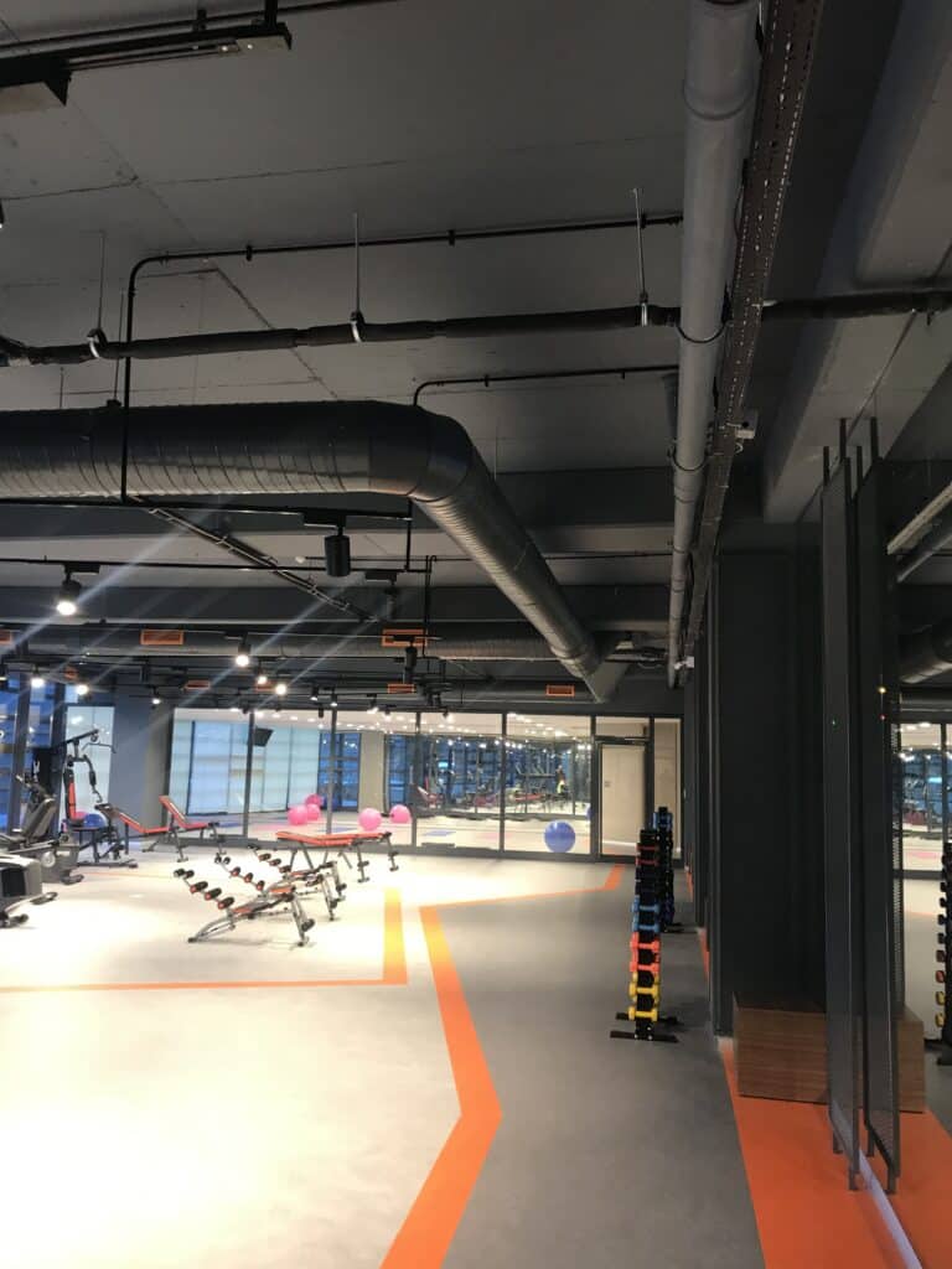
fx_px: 1027
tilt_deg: +9.1
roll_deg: -1.3
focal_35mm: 28
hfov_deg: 49.7
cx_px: 476
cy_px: 634
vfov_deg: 63.4
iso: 50
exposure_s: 1/17
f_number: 1.8
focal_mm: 3.99
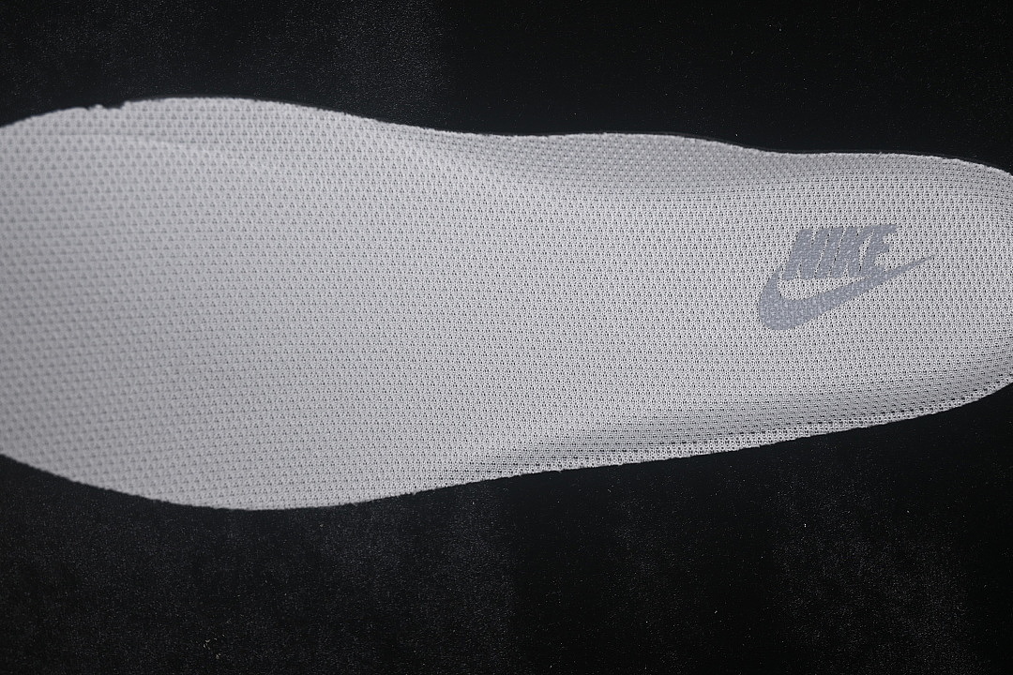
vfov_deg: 18.2
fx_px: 2110
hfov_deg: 27.0
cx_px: 506
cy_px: 338
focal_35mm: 75
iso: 160
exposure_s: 1/80
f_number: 7.1
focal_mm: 50
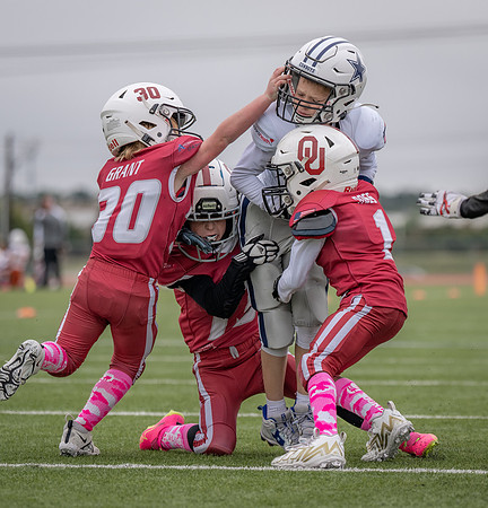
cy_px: 293
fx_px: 4553
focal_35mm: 280
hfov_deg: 6.1
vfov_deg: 6.4
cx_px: 399
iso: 200
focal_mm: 140
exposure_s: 1/1250
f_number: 2.8
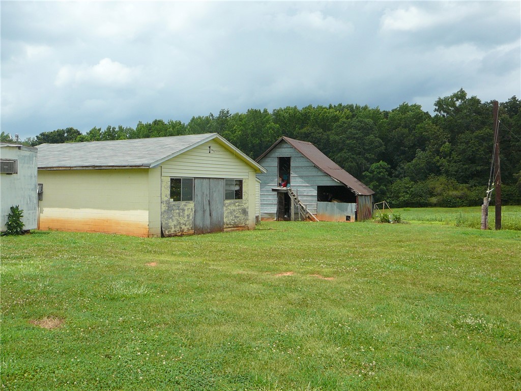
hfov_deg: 52.6
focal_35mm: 35
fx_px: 527
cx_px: 260
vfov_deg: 40.7
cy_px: 196
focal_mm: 5.2
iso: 80
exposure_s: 1/500
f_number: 5
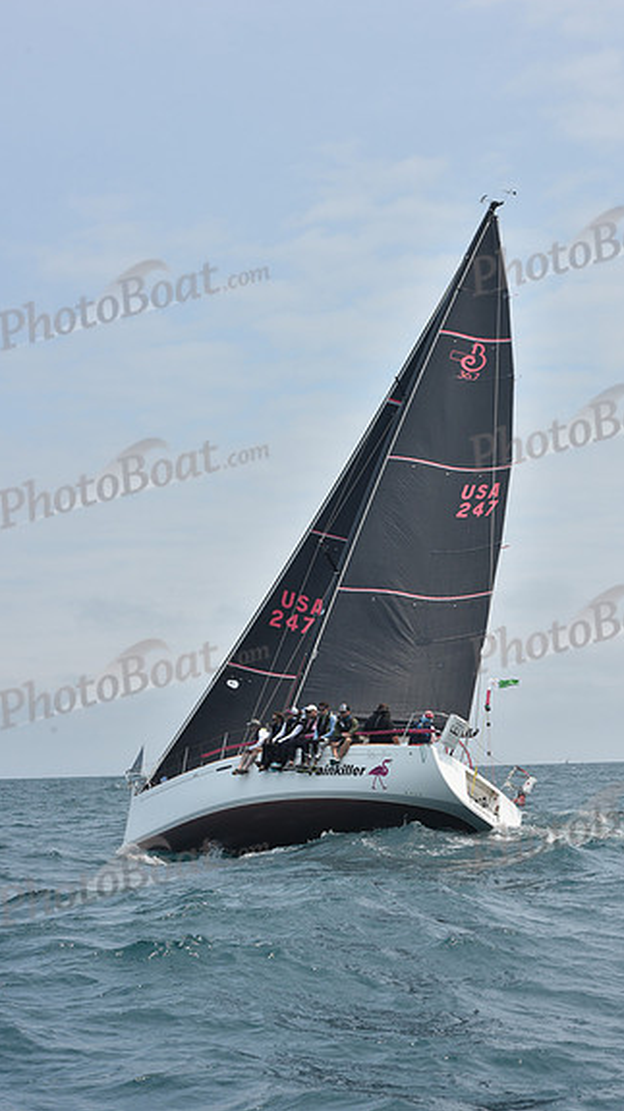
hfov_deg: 16.3
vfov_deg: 28.6
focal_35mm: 74
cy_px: 553
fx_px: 2179
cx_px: 370
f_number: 10
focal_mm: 70
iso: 250
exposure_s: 1/800
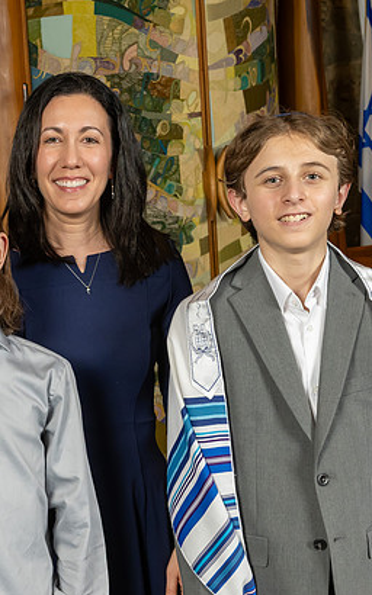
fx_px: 1331
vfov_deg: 25.2
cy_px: 297
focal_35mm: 82
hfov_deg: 15.8
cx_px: 66
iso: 800
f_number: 8
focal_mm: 34
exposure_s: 1/200
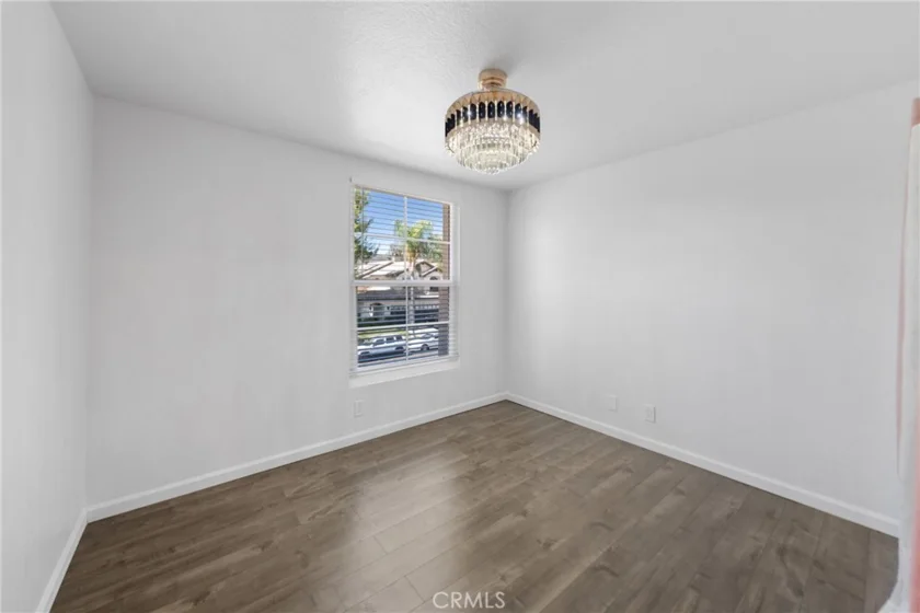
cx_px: 460
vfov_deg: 85.4
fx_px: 332
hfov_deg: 108.3
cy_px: 306
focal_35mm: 13
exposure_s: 1/40
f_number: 3.2
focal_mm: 13
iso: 1000
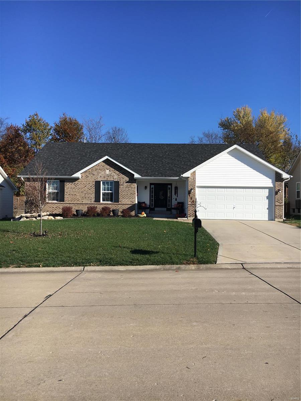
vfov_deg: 61.7
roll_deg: +0.3
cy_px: 200
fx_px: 336
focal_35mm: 29
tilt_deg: +1.6
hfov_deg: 48.2
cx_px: 150
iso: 25
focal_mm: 4.15
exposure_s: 1/1672
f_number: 2.2
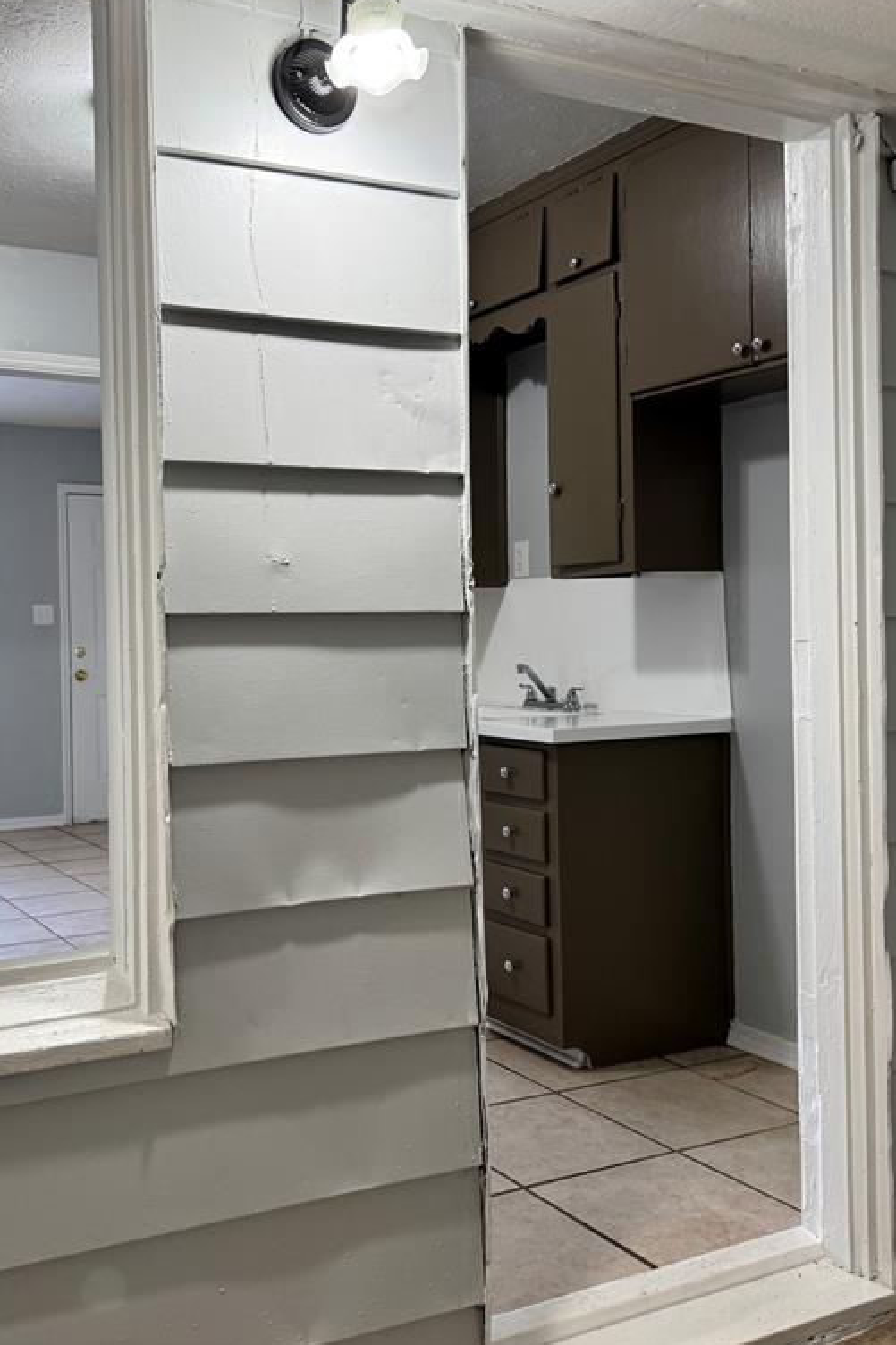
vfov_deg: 55.8
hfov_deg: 38.0
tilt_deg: -1.8
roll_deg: +0.8
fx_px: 1270
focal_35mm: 34
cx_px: 243
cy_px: 665
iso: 125
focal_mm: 6.76
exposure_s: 1/60
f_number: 1.78
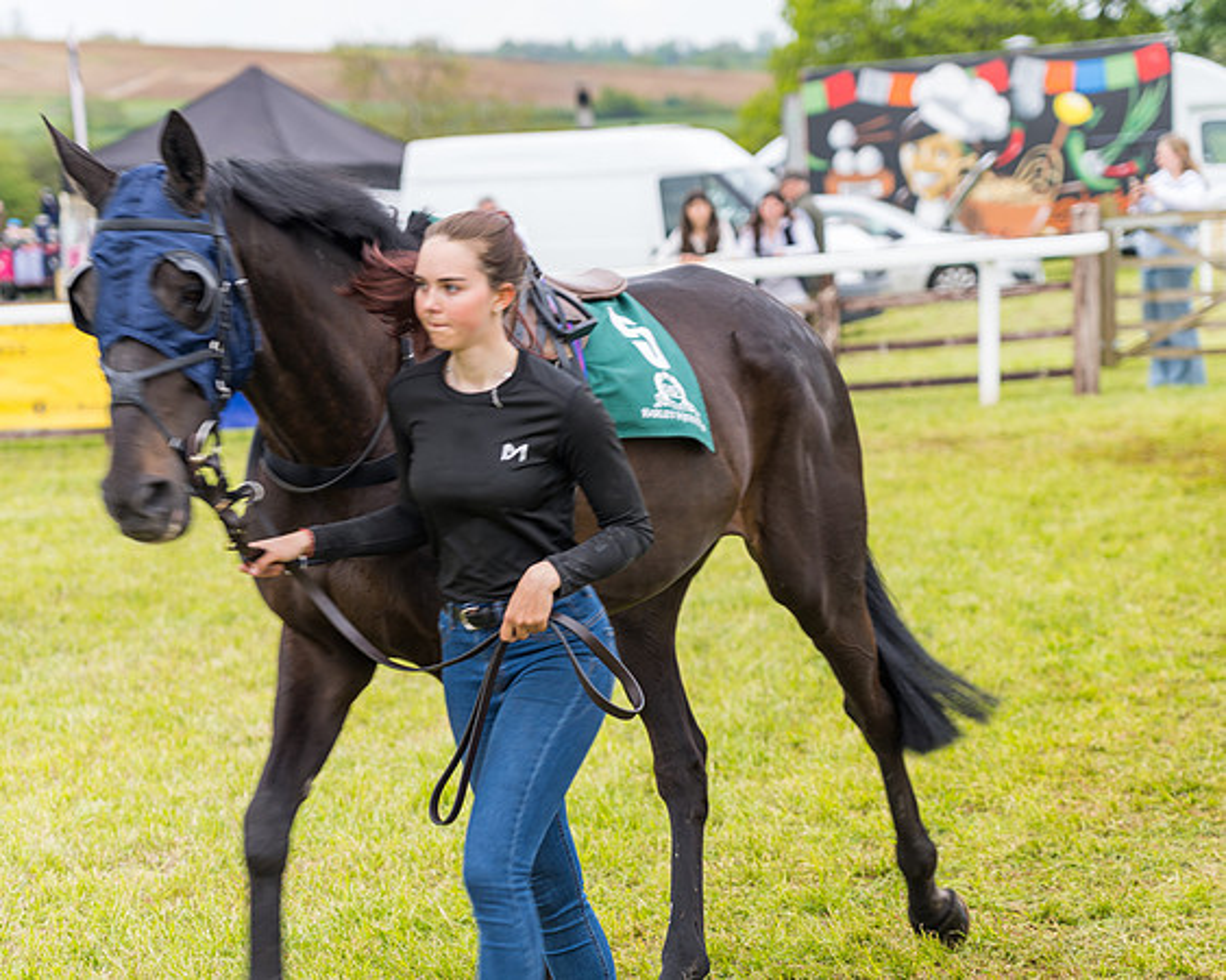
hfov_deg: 16.0
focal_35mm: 120
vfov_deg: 12.8
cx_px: 543
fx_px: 4363
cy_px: 495
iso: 50
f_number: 4
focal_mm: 105
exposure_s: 1/100
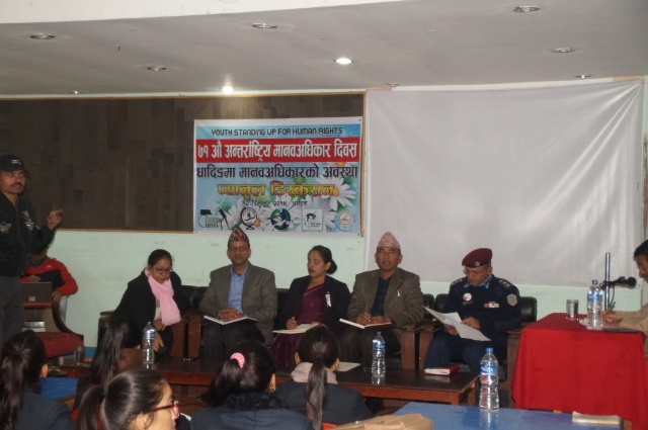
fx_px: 1079
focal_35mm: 60
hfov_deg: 33.4
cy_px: 215
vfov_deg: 22.6
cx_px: 324
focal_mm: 40
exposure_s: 1/80
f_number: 4.5
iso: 800
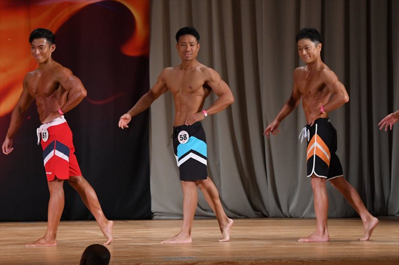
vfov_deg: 5.7
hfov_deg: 8.6
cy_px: 132
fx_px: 2659
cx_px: 200
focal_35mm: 240
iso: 3200
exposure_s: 1/400
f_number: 5.6
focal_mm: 160
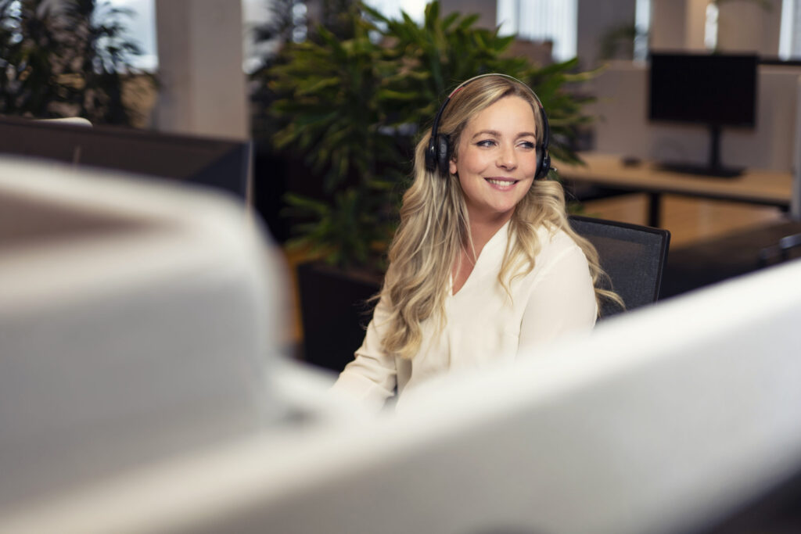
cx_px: 400
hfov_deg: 39.6
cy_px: 267
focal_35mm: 50
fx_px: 1113
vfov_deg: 27.0
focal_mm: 50
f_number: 1.4
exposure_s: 1/400
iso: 125
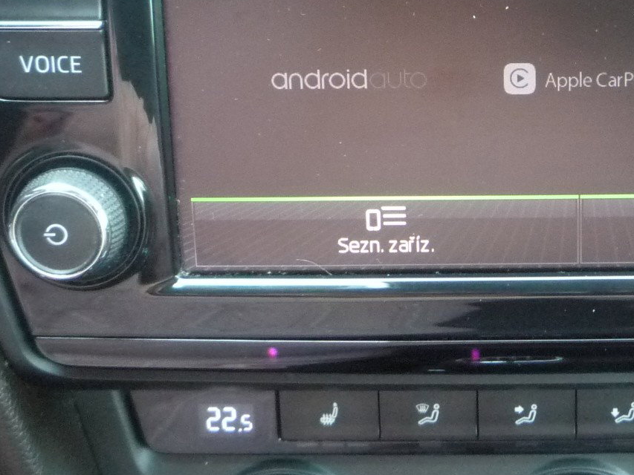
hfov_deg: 26.2
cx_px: 570
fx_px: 1319
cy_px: 79
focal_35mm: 72
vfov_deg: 20.2
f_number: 3.3
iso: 400
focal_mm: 5.2
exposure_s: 1/20
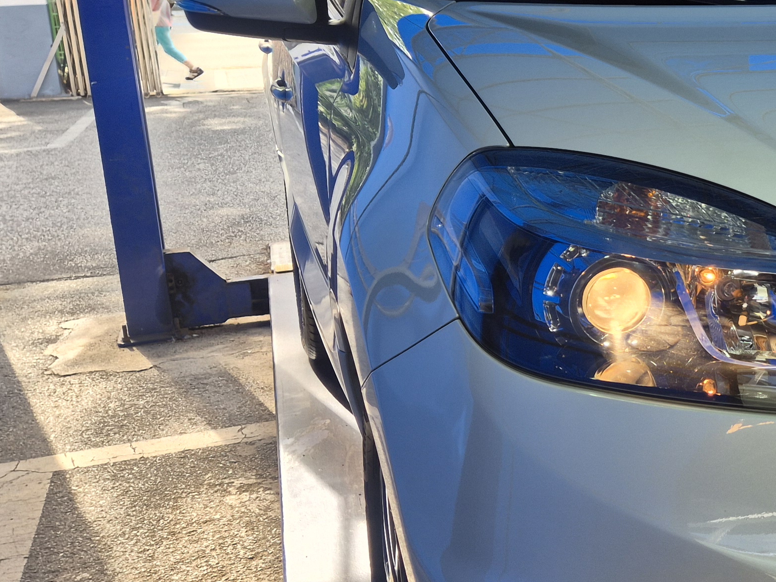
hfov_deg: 29.2
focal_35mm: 59
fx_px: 1323
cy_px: 225
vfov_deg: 24.8
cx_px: 875
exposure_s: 1/202
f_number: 1.8
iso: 25
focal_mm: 5.4
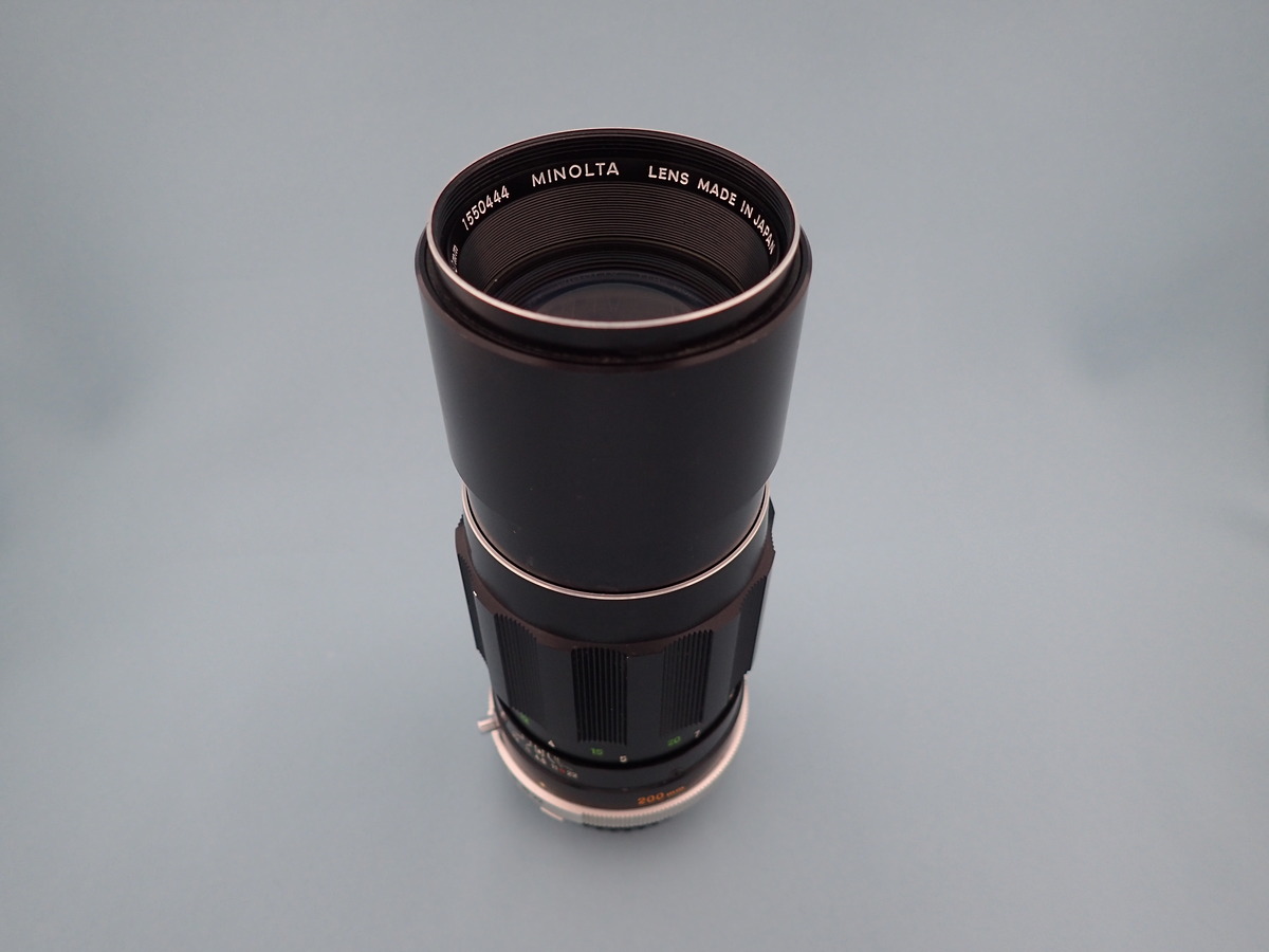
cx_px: 634
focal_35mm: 25
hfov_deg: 69.4
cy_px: 476
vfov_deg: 54.9
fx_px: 916
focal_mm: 4.5
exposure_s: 1/100
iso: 100
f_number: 2
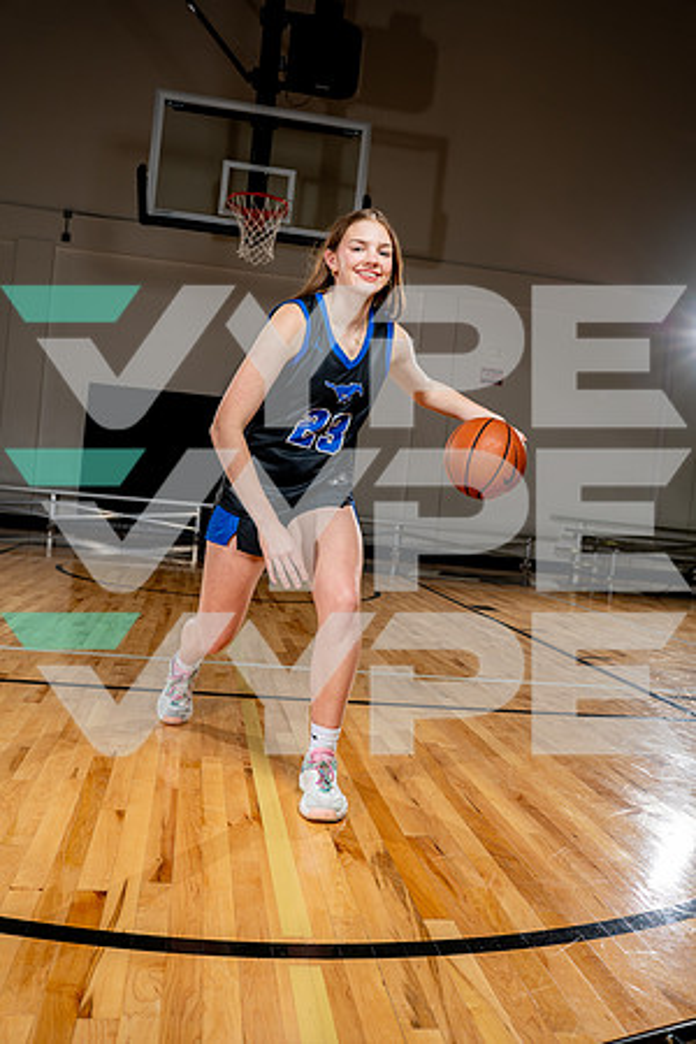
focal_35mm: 32
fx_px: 928
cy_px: 522
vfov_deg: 58.7
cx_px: 348
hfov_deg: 41.1
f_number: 5.6
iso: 200
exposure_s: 1/250
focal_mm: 32
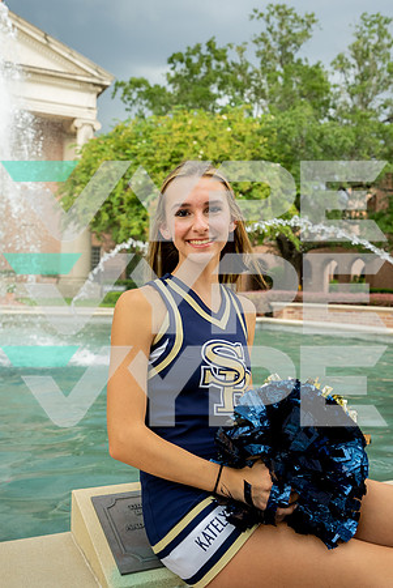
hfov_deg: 37.9
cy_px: 294
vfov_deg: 54.4
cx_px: 196
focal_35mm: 35
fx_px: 572
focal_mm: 35
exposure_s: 1/320
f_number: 5
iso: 400
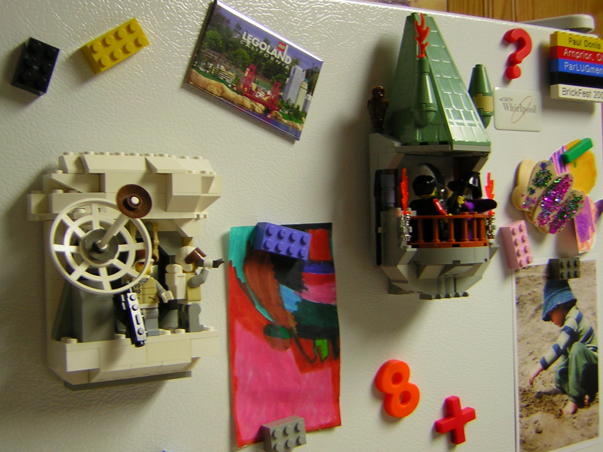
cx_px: 302
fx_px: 819
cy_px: 226
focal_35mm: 47
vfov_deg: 30.9
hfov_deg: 40.4
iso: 50
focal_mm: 6.1
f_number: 2.9
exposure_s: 1/9
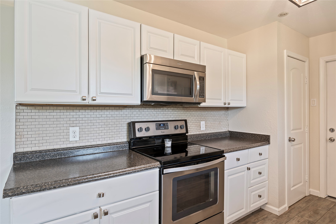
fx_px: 187
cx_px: 168
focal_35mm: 20
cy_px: 112
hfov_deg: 84.0
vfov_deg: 61.9
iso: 125
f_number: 6.3
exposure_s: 1/2.5
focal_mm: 20
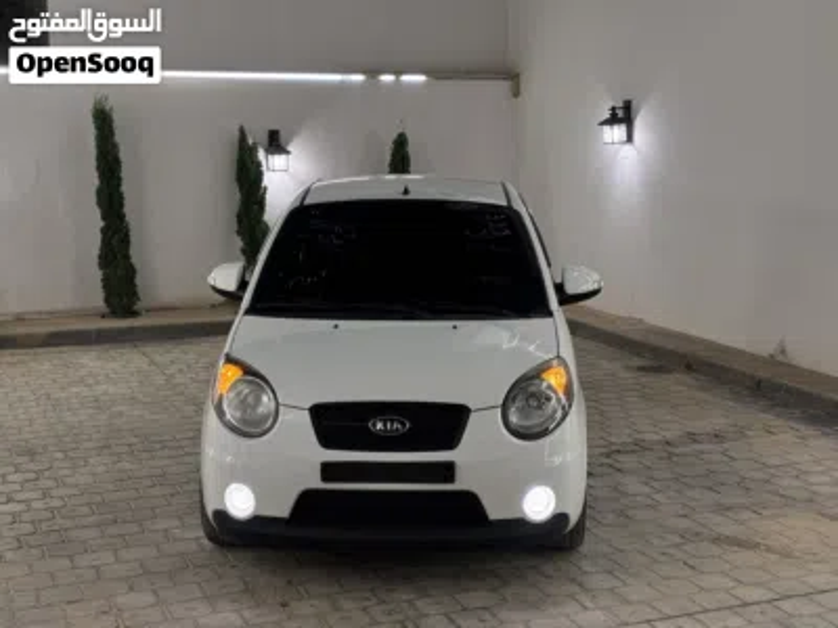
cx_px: 419
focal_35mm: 52
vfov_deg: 28.0
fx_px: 1259
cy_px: 314
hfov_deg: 36.8
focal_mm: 5.96
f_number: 1.6
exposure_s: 1/50
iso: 50
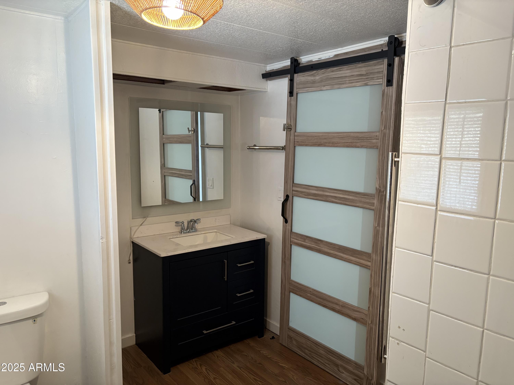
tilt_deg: -7.6
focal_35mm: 26
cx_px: 257
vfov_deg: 53.1
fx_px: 386
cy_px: 192
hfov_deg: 67.3
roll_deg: -0.9
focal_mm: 5.96
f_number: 1.6
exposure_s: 1/60
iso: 250
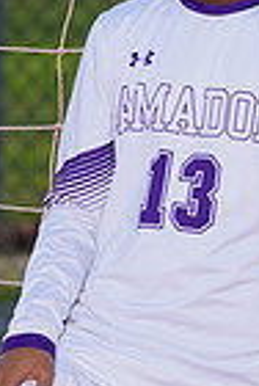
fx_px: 10566
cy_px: 460
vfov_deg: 2.1
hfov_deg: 1.4
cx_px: 123
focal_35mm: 984
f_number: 5.6
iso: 320
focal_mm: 238
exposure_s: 1/250
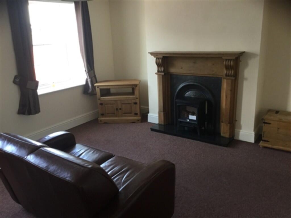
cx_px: 146
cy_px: 109
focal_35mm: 31
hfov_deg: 58.4
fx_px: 261
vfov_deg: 45.4
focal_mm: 3.3
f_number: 2.4
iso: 40
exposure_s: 1/30
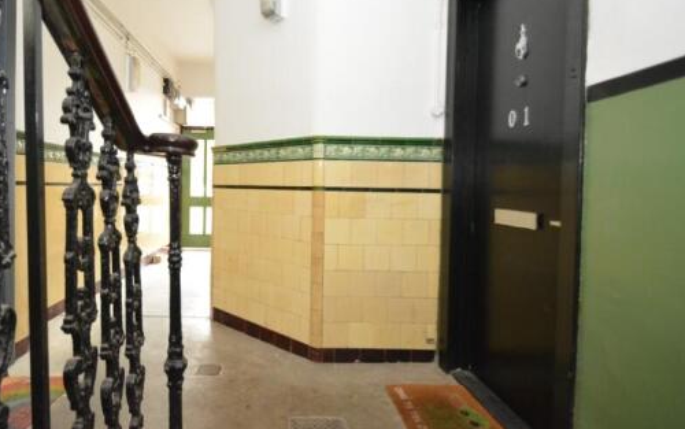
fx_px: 374
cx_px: 279
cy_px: 180
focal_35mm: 20
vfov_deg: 59.4
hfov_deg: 84.2
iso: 2500
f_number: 4
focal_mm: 10
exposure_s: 1/60
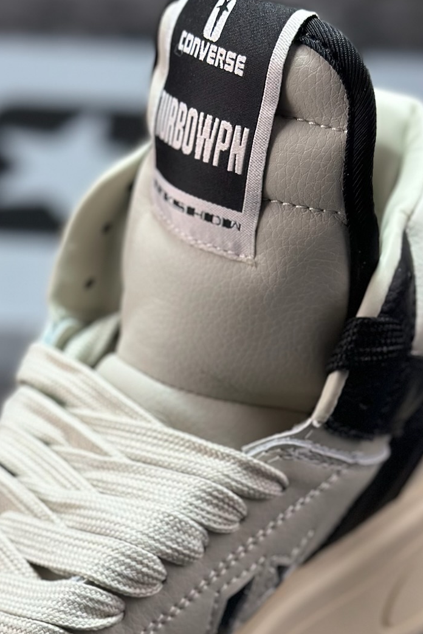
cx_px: 111
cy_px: 529
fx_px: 1726
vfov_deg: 20.5
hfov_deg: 13.9
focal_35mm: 98
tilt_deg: -54.6
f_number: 1.78
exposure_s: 1/791
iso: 80
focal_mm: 6.86
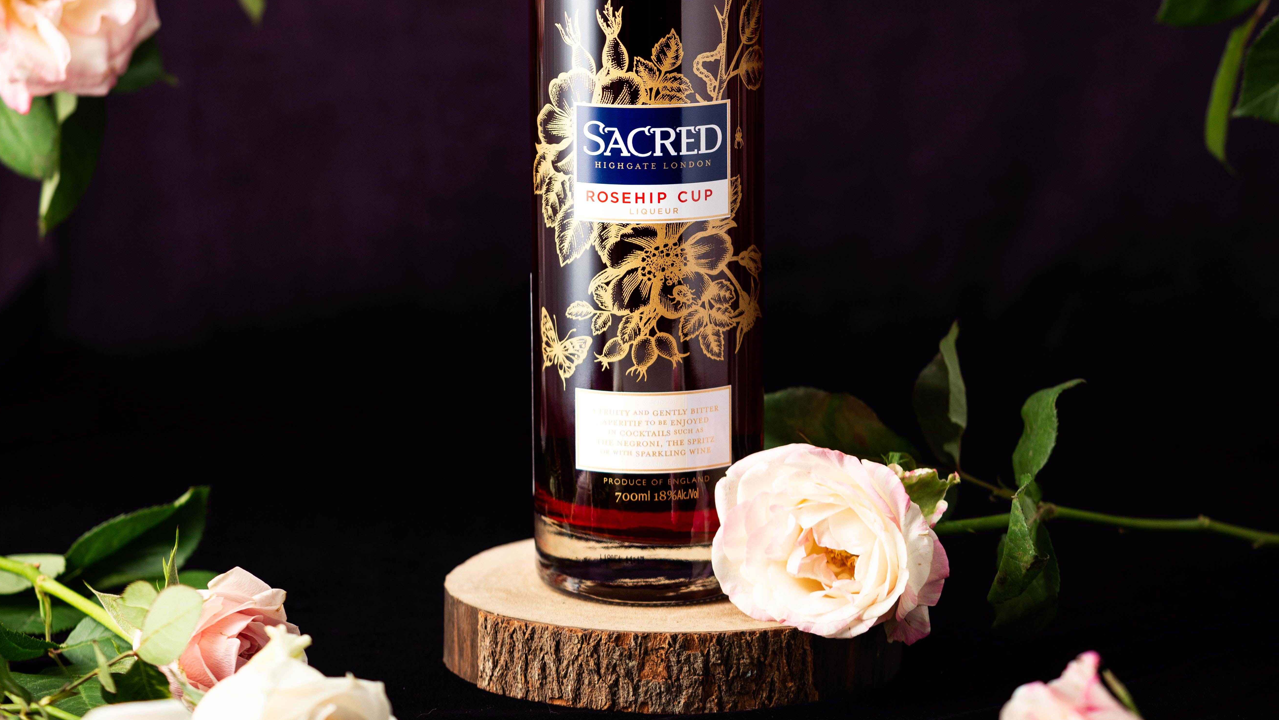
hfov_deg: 15.1
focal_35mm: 142
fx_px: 4816
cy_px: -11
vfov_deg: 8.5
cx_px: 638
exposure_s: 1/125
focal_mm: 90
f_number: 3.2
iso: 160
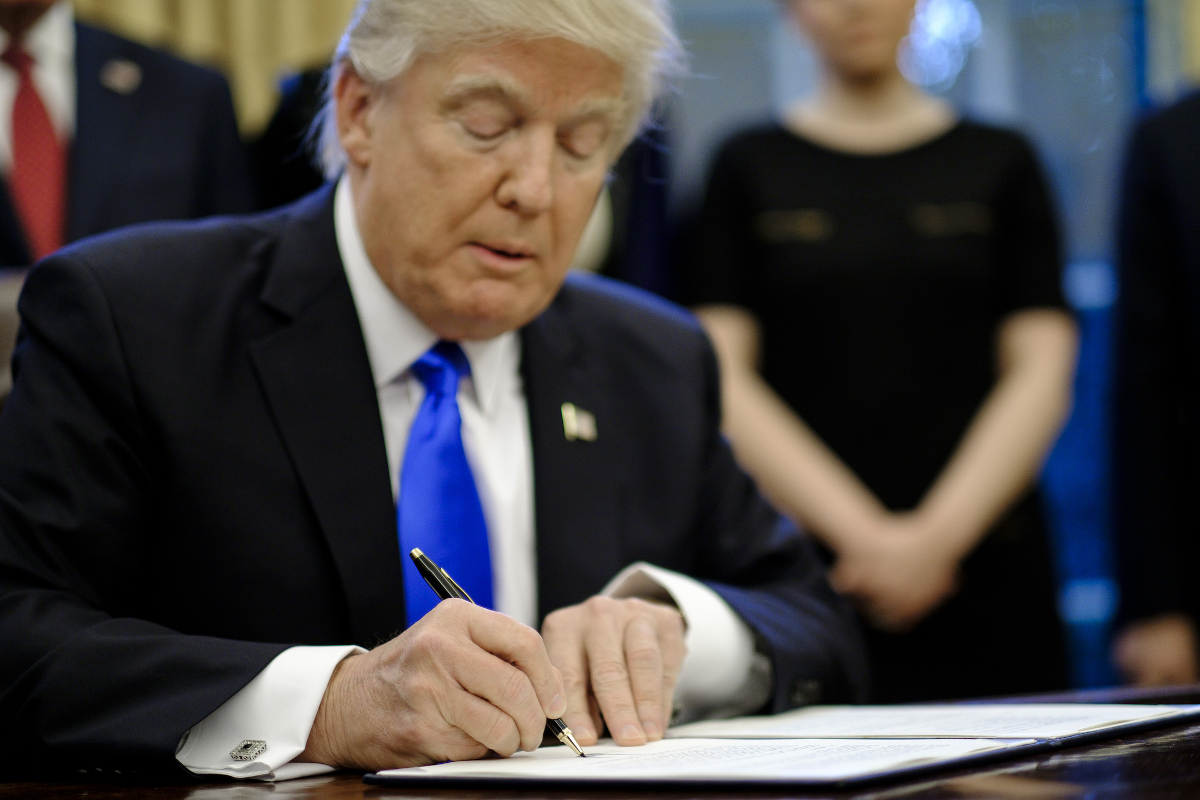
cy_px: 400
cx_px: 600
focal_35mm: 84
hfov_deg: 24.2
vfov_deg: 16.3
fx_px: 2800
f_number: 1.2
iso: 400
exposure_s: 1/400
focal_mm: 56
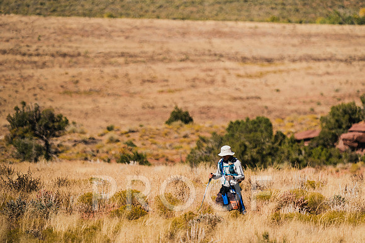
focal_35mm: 588
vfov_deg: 2.3
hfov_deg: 3.5
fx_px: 5963
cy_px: 122
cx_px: 182
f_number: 6.3
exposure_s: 1/1250
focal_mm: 588
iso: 160
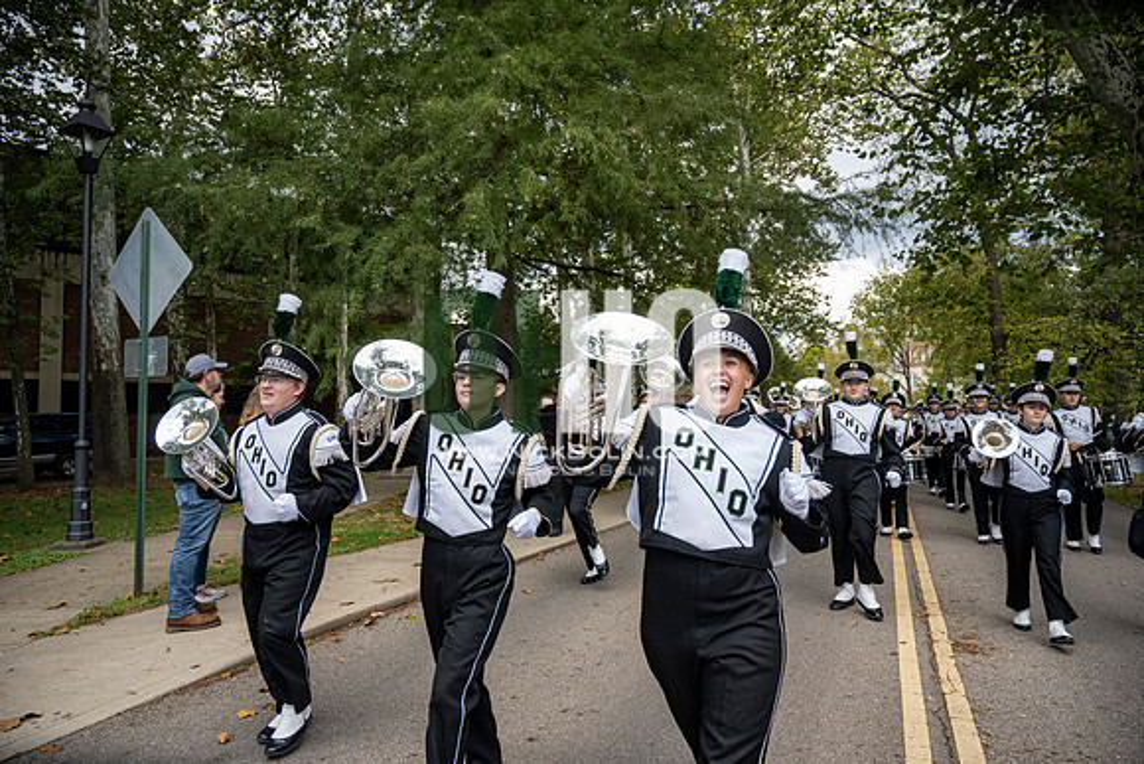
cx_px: 572
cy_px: 382
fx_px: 763
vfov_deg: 53.2
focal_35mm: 24
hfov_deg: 73.7
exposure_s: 1/1000
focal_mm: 24
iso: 500
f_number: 4
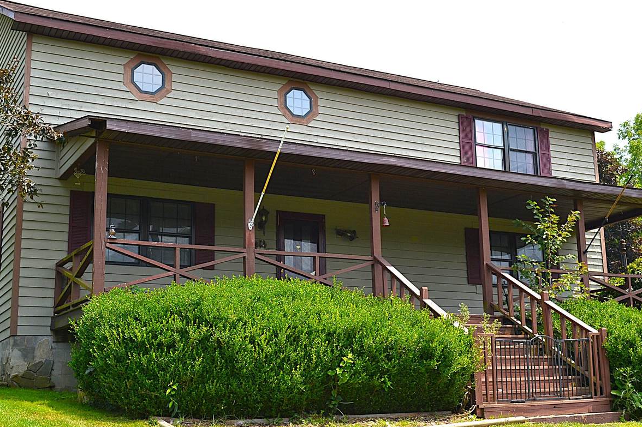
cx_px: 339
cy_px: 214
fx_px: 873
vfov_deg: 27.5
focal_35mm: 49
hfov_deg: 40.3
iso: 100
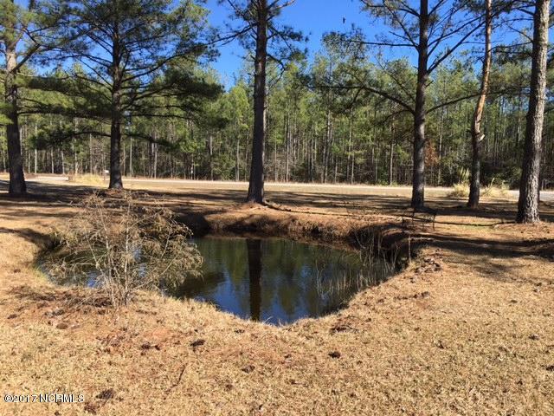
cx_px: 277
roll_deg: -1.2
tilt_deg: -4.0
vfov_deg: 48.2
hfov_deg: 61.7
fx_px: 464
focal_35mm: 29
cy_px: 208
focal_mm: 4.15
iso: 25
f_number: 2.2
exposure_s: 1/718
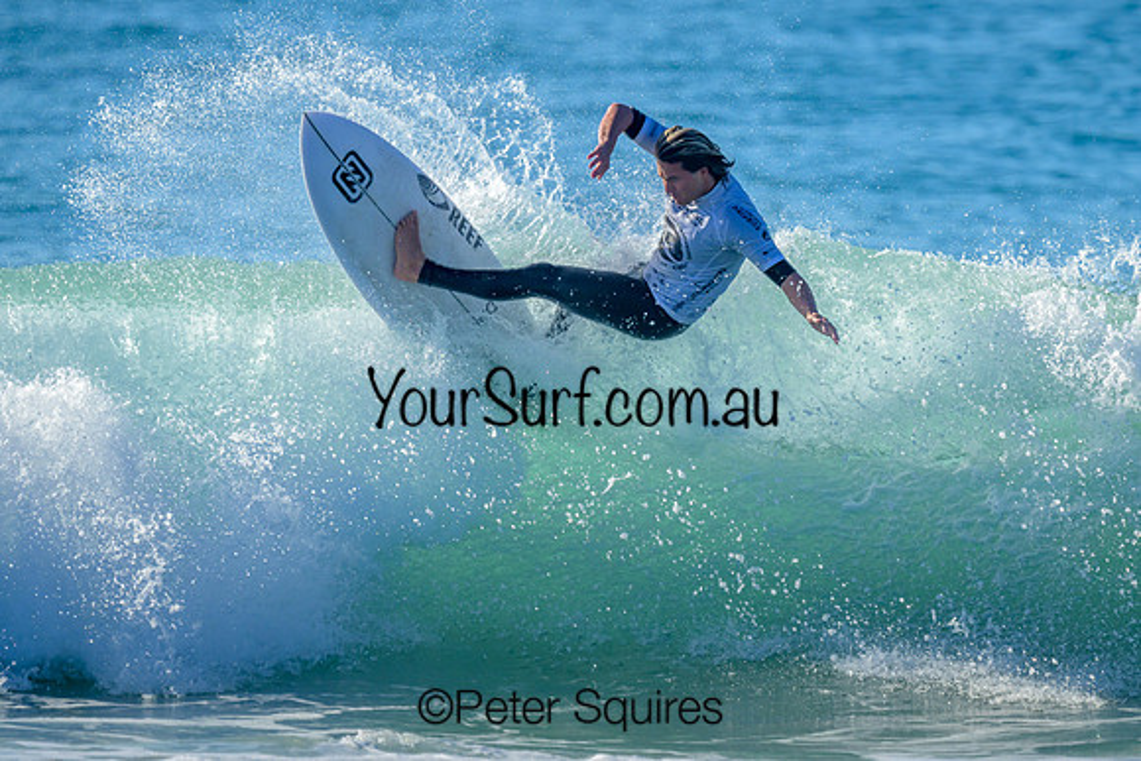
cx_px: 716
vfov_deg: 1.3
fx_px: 33225
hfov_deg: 2.0
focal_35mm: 1048
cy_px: 477
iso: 220
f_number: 6.3
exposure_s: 1/2000
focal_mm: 800
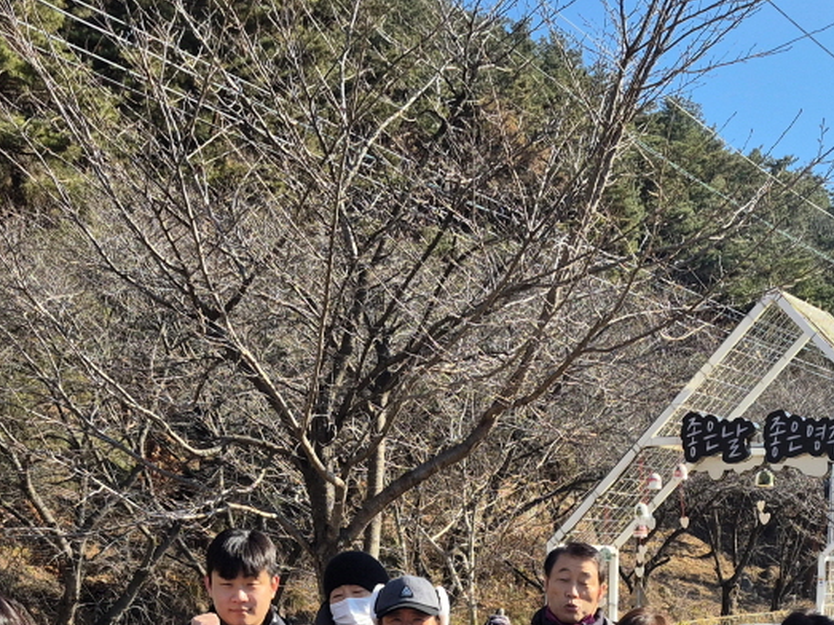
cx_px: 534
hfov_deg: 29.3
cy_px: 750
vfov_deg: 20.8
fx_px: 1590
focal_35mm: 66
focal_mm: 5.4
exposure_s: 1/948
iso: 25
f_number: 1.8
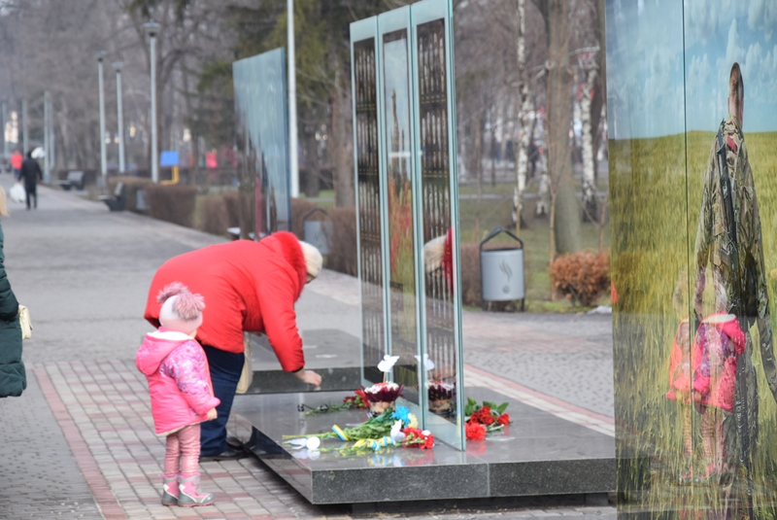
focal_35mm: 158
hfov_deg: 13.0
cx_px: 388
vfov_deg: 8.7
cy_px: 260
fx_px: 3402
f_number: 7.1
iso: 400
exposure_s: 1/200
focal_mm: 105
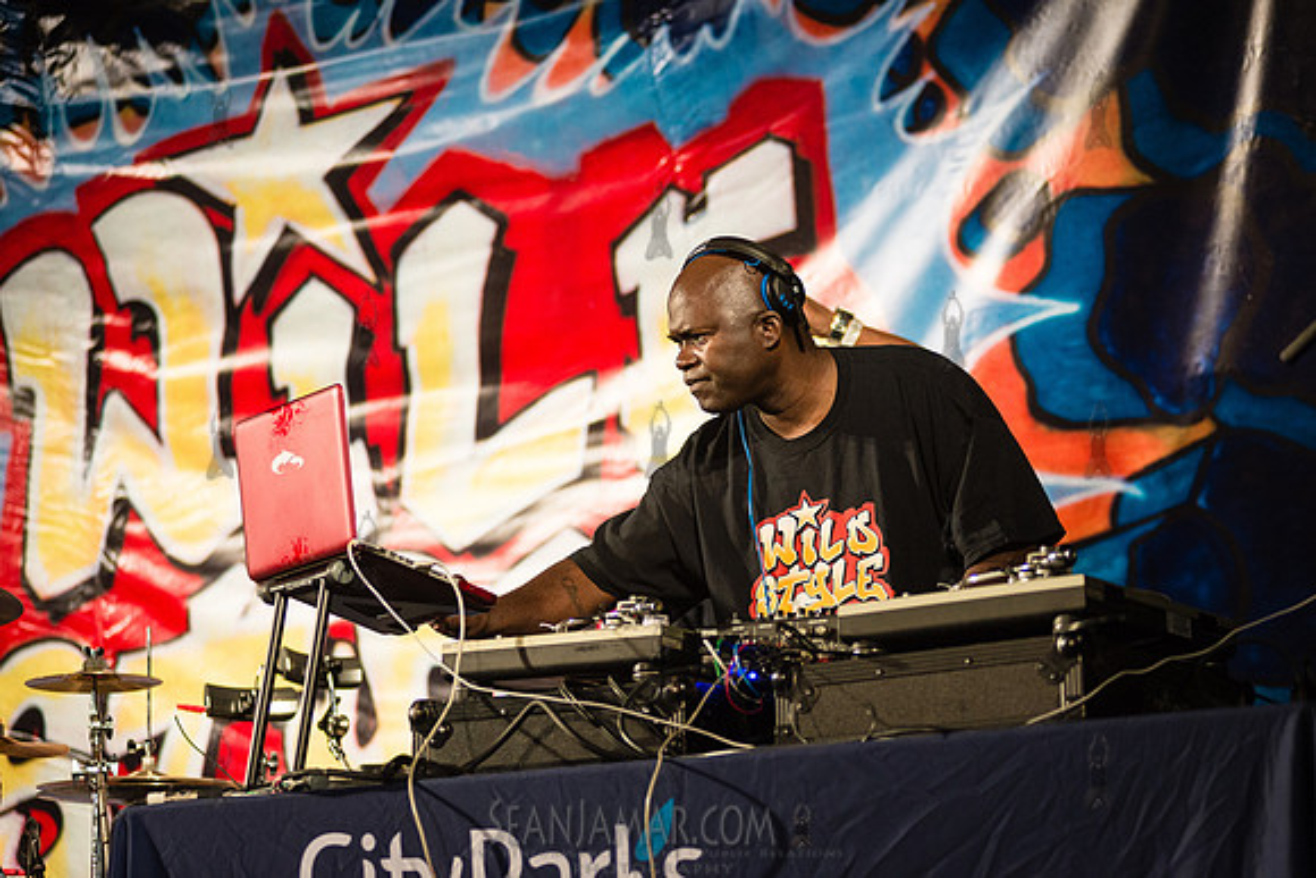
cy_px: 439
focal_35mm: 112
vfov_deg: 12.2
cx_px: 658
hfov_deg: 18.3
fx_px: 4095
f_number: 2.8
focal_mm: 112
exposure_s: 1/1000
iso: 1600
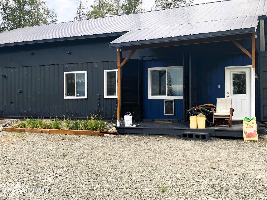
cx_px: 134
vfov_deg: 36.0
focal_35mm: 40
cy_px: 100
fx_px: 309
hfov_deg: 46.8
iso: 32
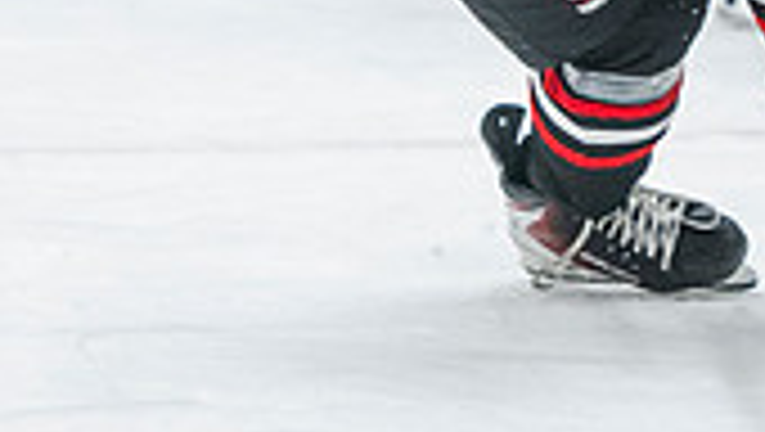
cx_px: 669
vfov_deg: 1.9
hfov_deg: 3.4
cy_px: -179
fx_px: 12771
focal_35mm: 629
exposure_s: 1/640
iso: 2000
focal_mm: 135
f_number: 3.2
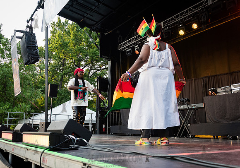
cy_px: 90
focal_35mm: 33
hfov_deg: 57.0
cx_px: 108
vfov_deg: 41.7
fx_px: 221
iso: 2000
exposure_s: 1/640
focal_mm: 29
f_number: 4.5
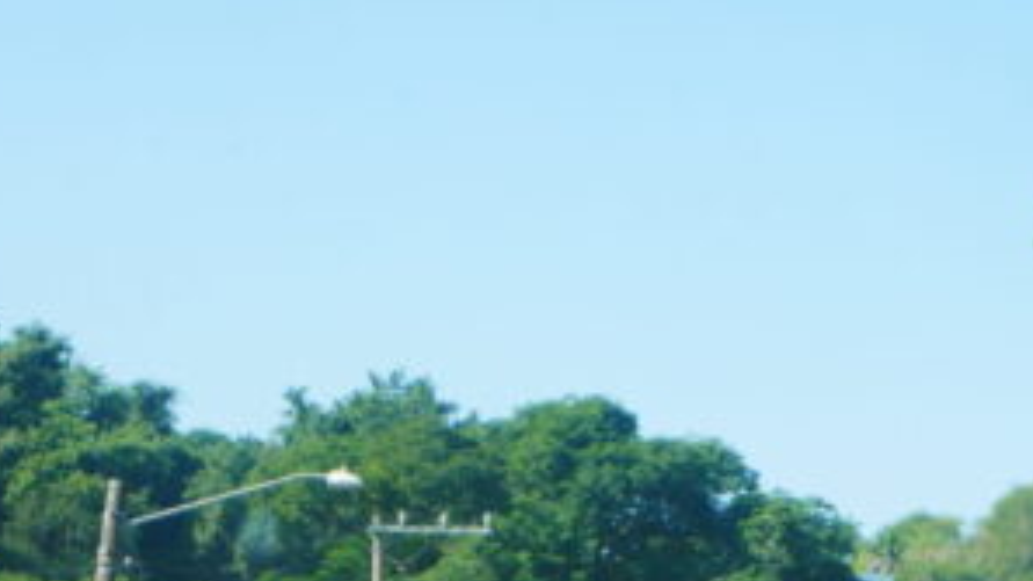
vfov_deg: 6.5
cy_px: 779
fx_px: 5067
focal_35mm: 185
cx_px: 880
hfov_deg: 11.6
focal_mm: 42
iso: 200
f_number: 7.1
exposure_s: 1/320
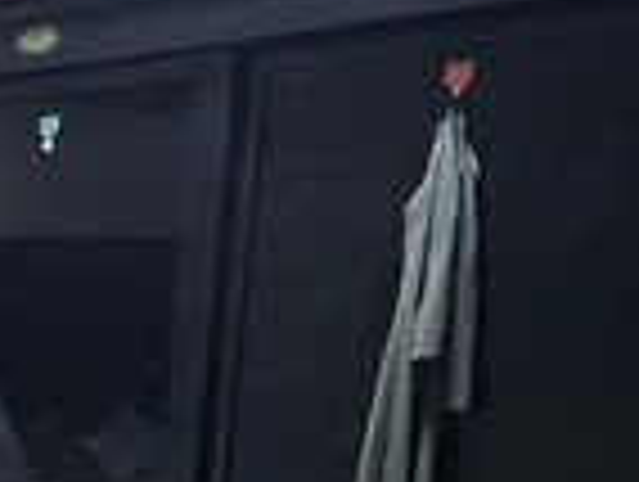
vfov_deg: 18.8
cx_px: -385
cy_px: 592
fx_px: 1368
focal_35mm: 74
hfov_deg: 21.1
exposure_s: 1/30
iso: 640
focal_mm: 6.3
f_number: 1.7
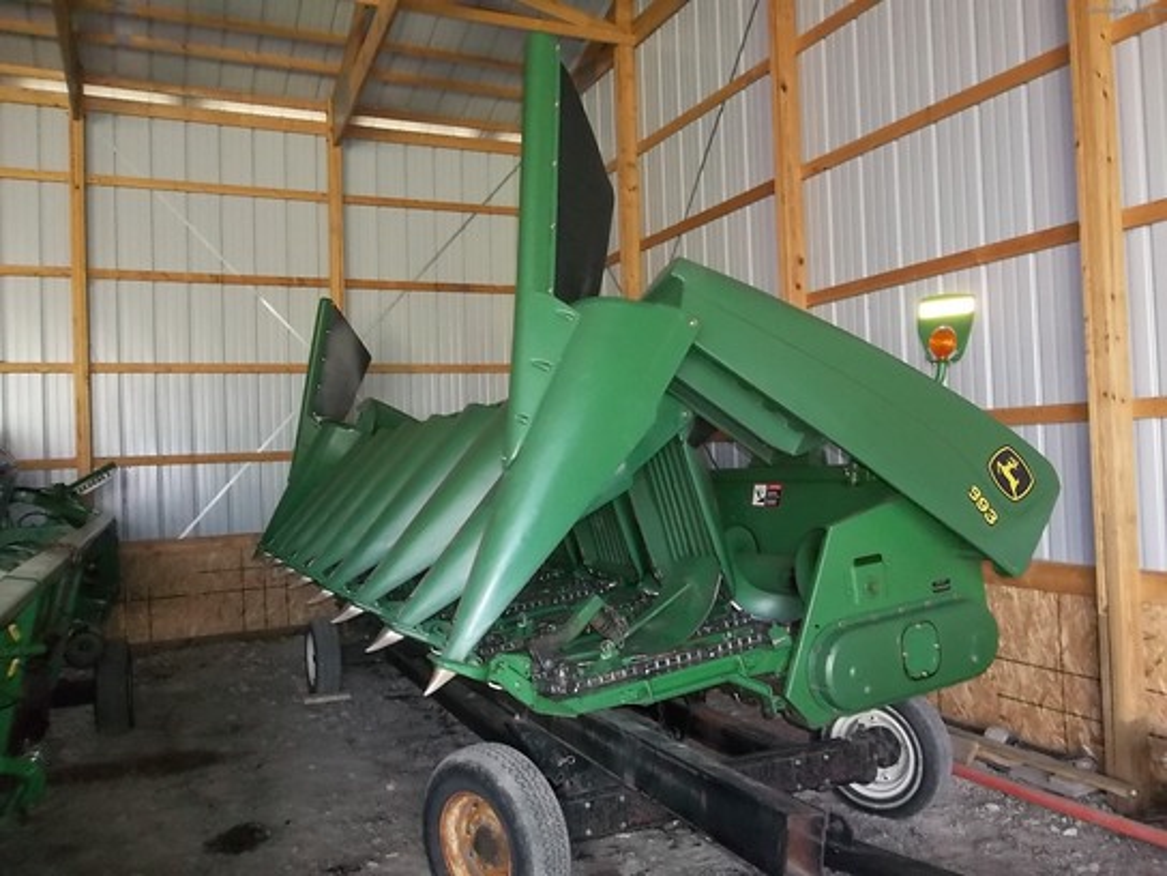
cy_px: 438
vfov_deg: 51.4
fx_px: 910
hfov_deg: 65.3
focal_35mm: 27
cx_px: 584
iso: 320
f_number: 3.5
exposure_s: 1/30
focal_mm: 4.9
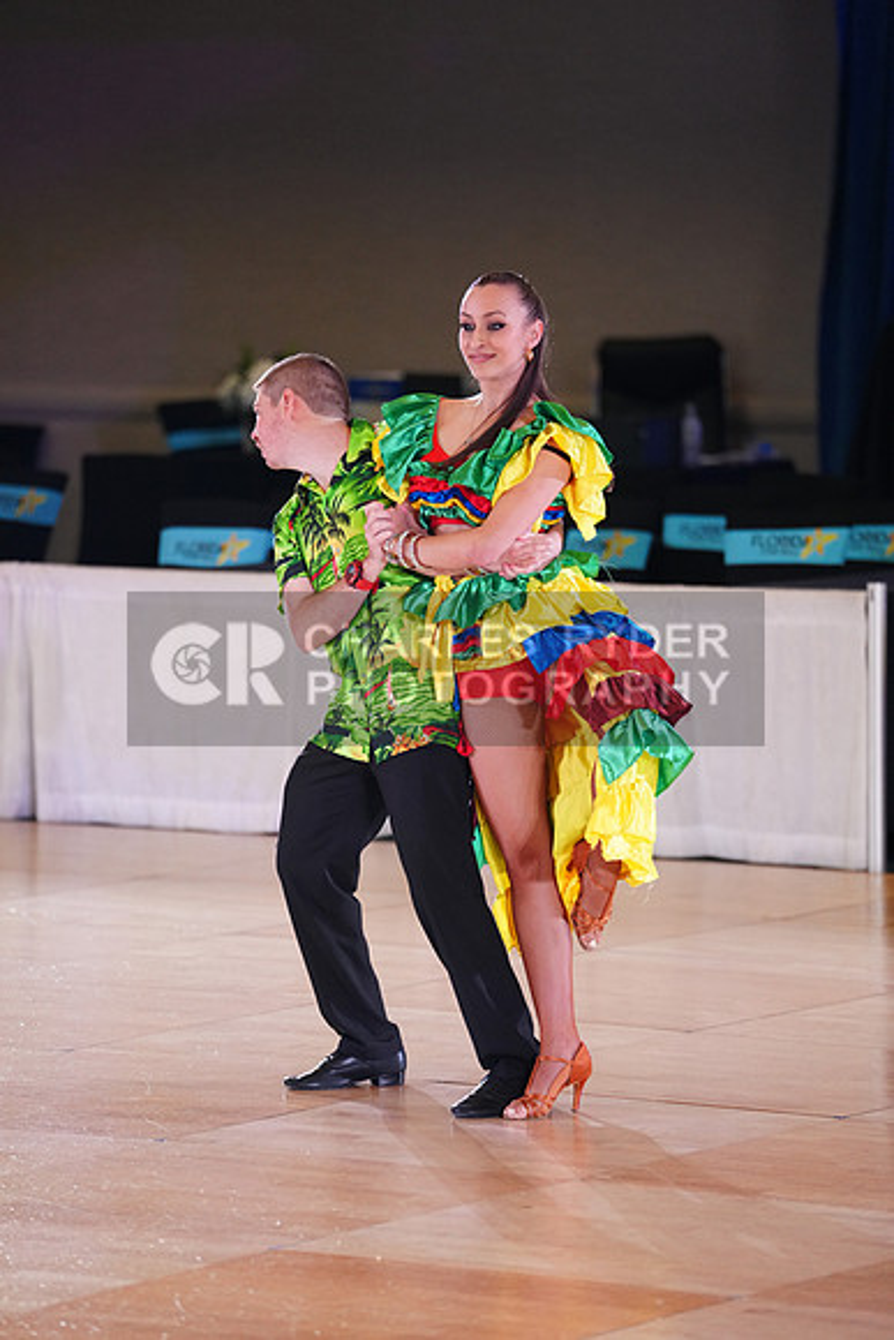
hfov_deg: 6.9
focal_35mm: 200
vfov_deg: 10.3
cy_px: 670
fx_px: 7445
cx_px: 447
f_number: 2.8
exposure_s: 1/500
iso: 2500
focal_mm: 200
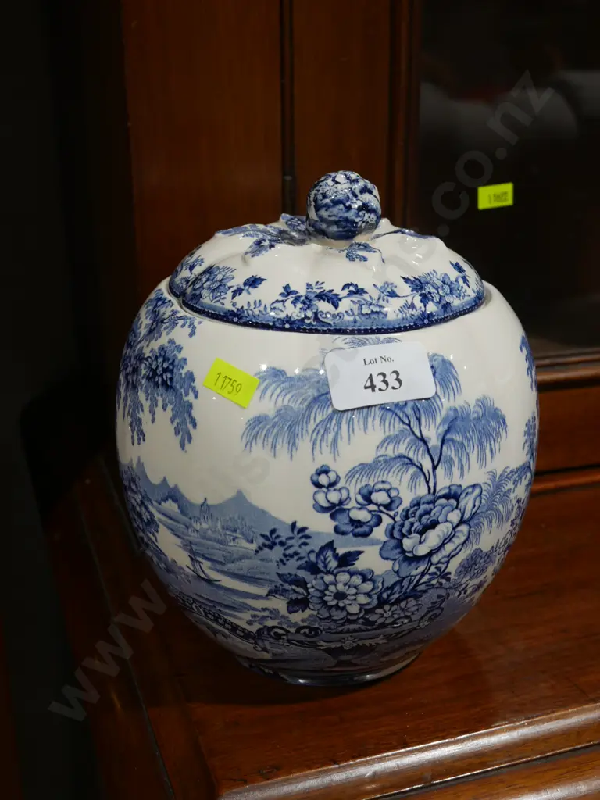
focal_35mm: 48
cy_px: 400
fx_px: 1109
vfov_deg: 39.7
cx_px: 300
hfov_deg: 30.3
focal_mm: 24
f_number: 5.2
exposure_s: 1/60
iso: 320
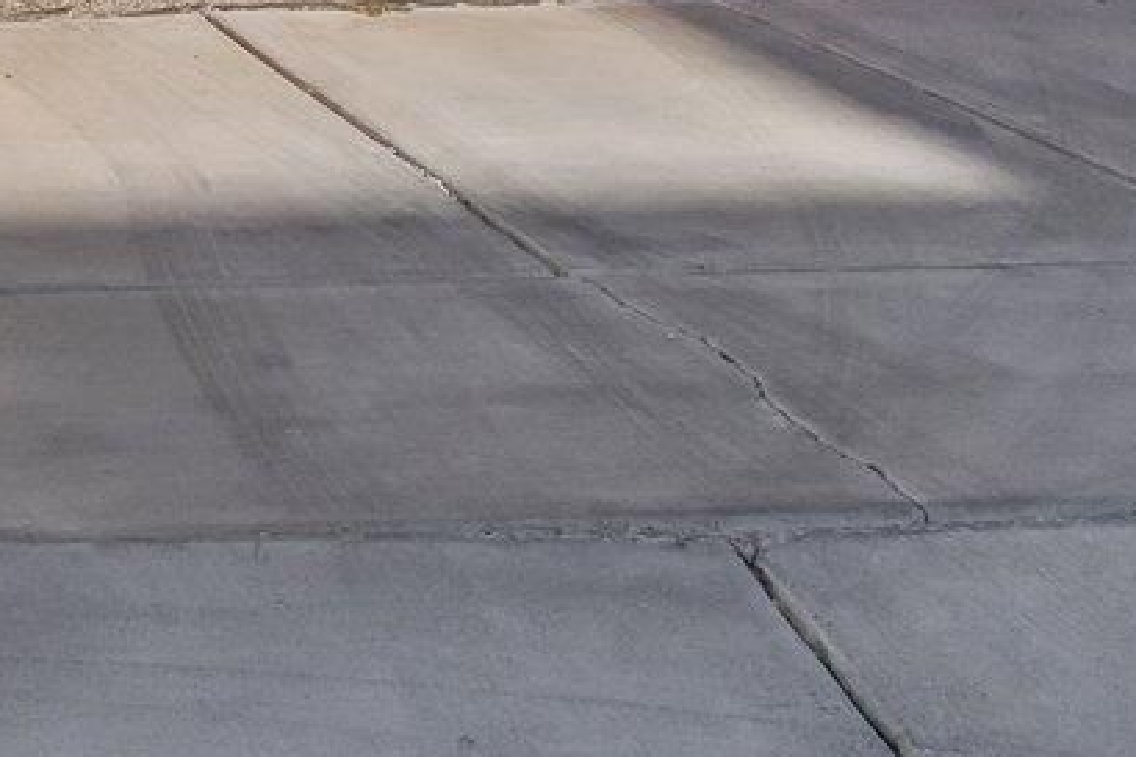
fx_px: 2602
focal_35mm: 82
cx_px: -560
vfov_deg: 14.5
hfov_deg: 21.0
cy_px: -603
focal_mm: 11
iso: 400
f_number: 8
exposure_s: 1/1000
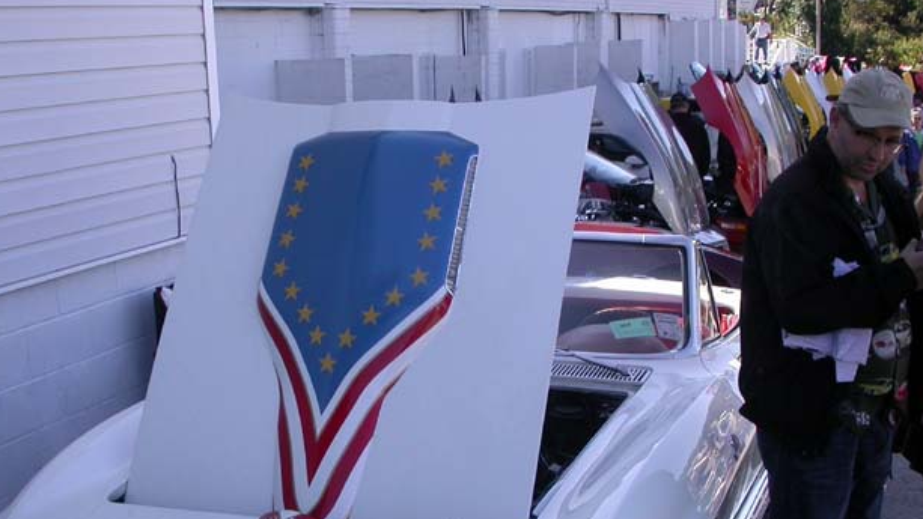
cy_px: 355
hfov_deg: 38.5
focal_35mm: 54
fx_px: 1322
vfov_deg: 22.1
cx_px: 417
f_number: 6
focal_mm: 7.85
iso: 100
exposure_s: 1/186
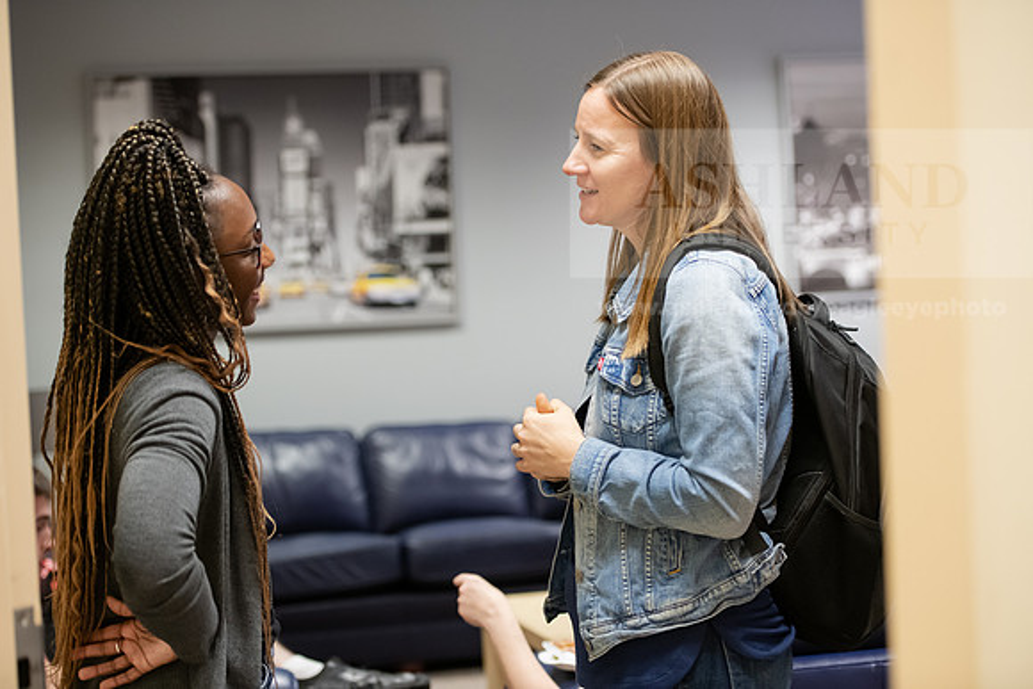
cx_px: 516
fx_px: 2009
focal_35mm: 70
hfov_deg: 28.8
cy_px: 344
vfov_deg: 19.5
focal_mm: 70
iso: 2500
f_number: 3.2
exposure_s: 1/200
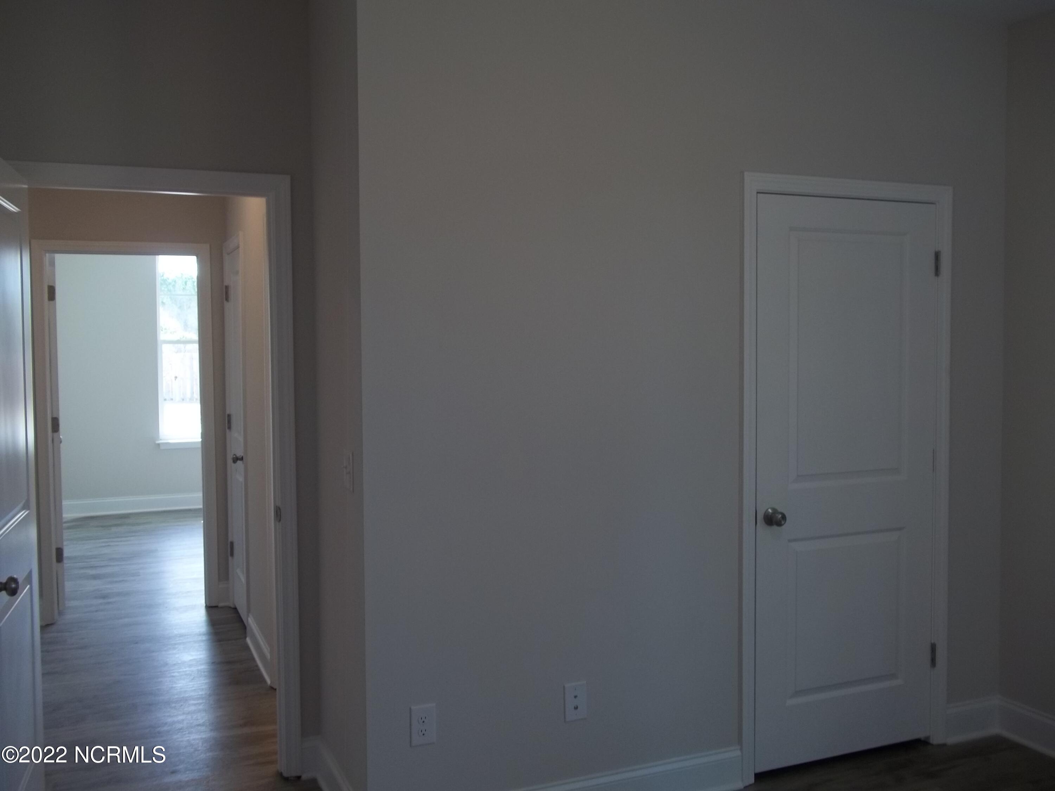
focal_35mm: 32
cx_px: 528
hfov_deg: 56.8
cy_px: 396
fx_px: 975
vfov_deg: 44.2
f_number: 2.9
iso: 64
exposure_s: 1/50
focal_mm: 5.7
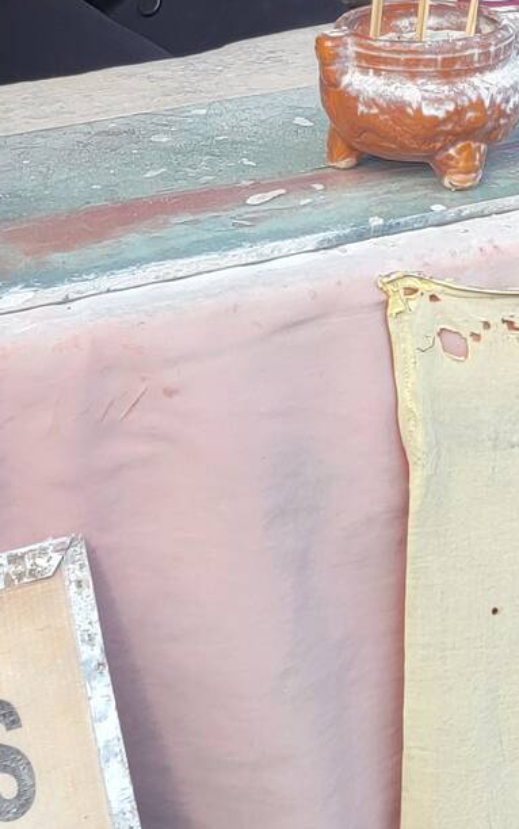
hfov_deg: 12.0
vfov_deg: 18.0
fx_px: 2442
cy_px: -252
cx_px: 472
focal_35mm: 108
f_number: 1.8
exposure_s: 1/120
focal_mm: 6.7
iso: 25
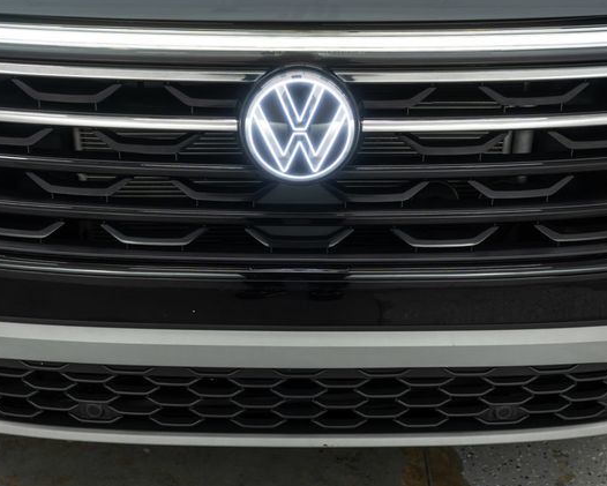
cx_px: 300
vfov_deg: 31.5
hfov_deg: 38.8
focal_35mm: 48
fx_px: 862
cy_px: 242
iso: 200
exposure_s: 1/40
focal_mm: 28
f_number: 3.2
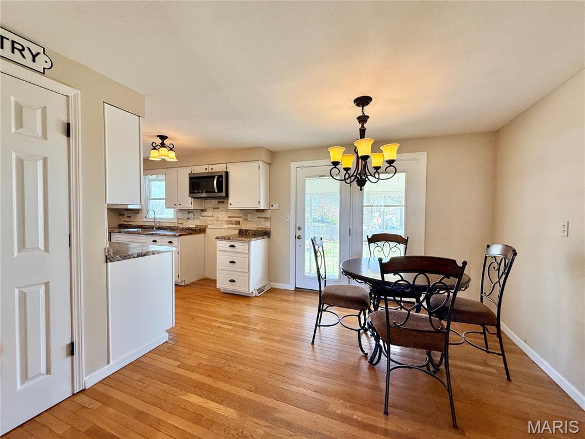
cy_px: 220
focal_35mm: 14
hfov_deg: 102.1
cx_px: 292
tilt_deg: -1.6
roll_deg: -0.1
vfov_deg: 85.7
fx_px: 237
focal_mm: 2.22
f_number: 2.2
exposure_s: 1/99
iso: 80
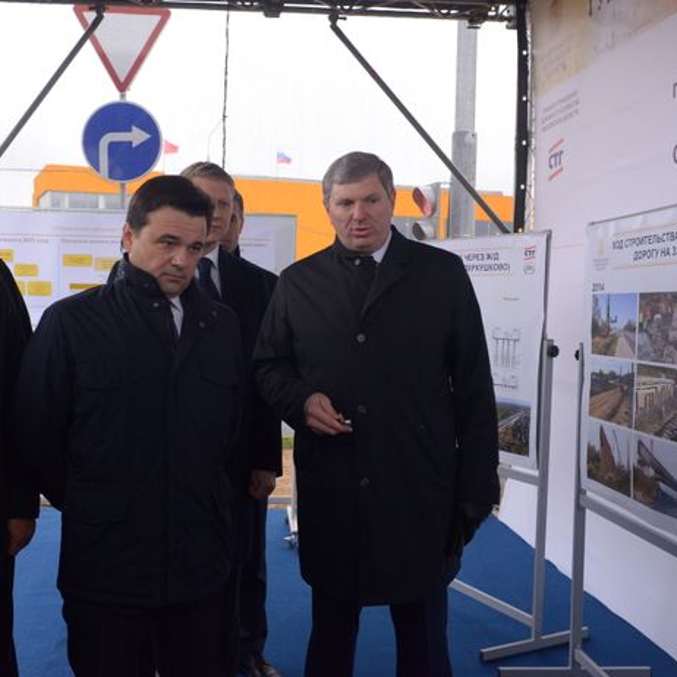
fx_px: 797
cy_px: 338
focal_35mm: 36
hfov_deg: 45.8
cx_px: 273
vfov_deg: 46.0
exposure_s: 1/500
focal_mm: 28
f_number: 5.6
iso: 2000
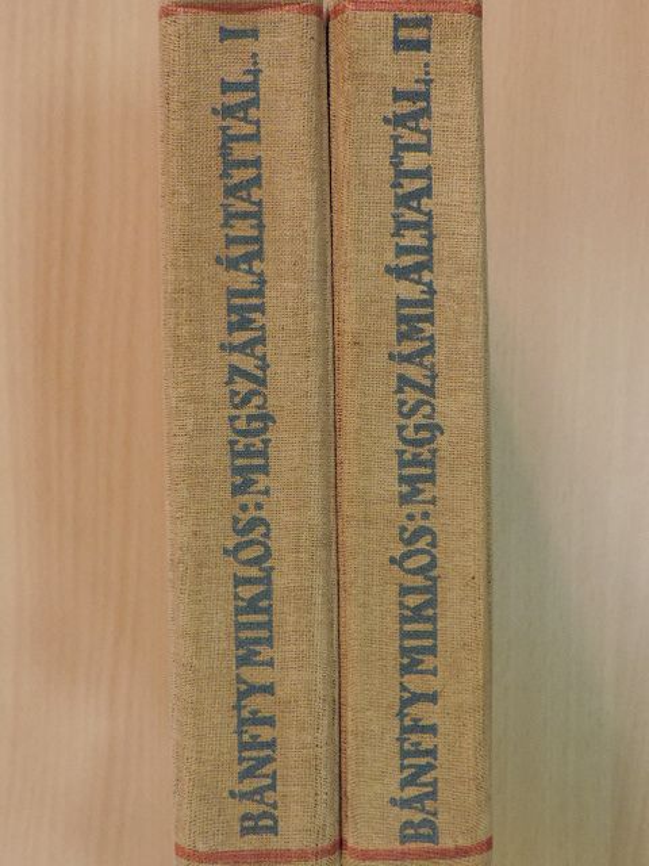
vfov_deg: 43.9
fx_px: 1075
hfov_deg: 33.6
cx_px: 324
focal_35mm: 43
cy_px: 433
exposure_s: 1/20
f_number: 3.4
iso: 400
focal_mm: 7.6
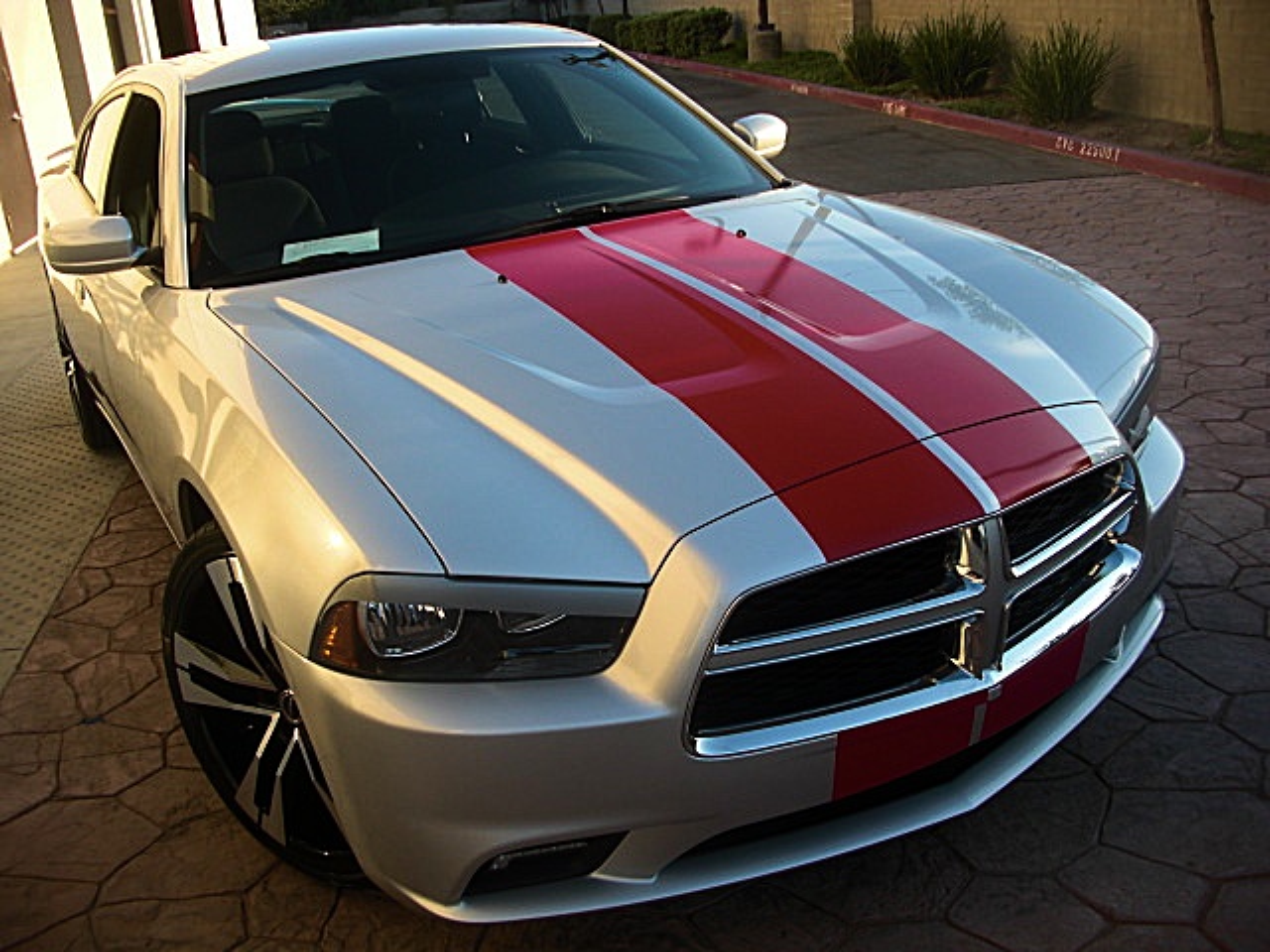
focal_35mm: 36
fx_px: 1321
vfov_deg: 39.7
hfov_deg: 51.4
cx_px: 635
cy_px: 476
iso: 50
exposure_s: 1/250
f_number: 2.8
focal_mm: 6.3
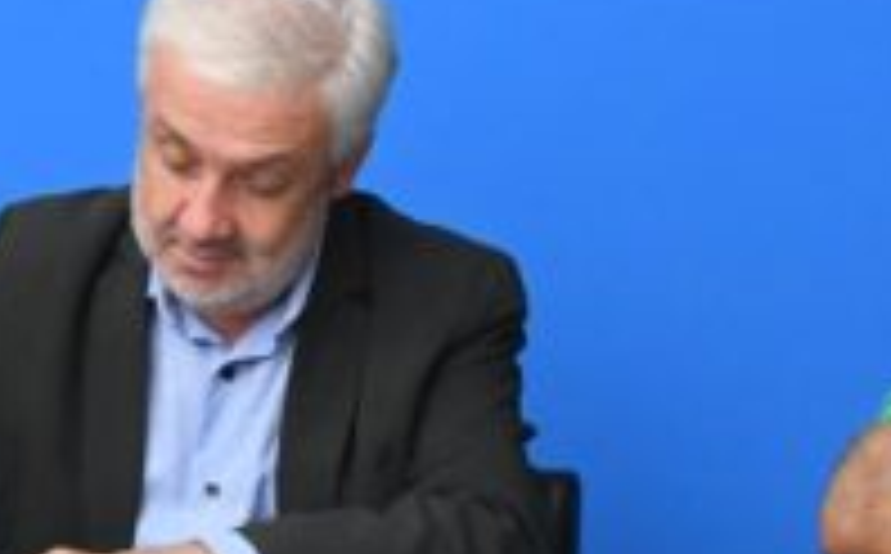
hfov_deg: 19.3
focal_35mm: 107
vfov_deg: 12.2
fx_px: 2594
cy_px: 221
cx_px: 198
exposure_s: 1/250
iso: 3200
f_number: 8
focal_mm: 18
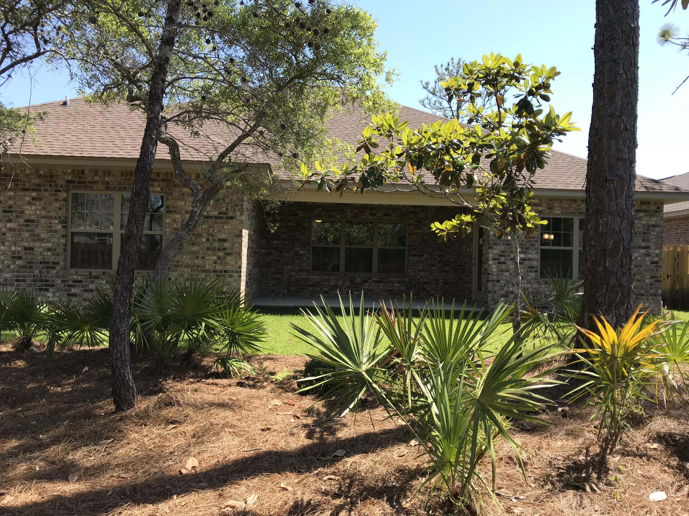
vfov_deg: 49.7
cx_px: 344
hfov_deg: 63.4
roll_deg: -0.4
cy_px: 258
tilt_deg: +0.0
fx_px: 557
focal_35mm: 28
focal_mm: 3.99
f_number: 1.8
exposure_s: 1/879
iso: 20
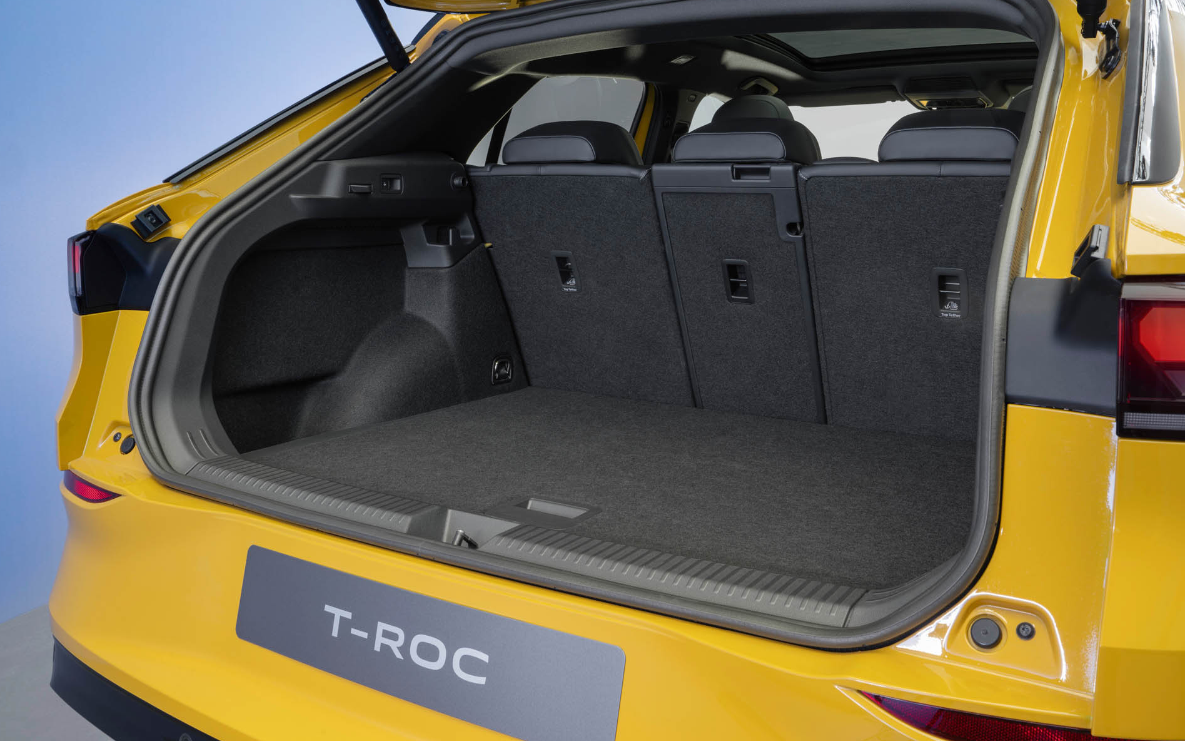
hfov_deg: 59.7
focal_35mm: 32
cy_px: 341
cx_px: 596
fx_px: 1033
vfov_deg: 39.4
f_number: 16
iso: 100
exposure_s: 13
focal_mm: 31
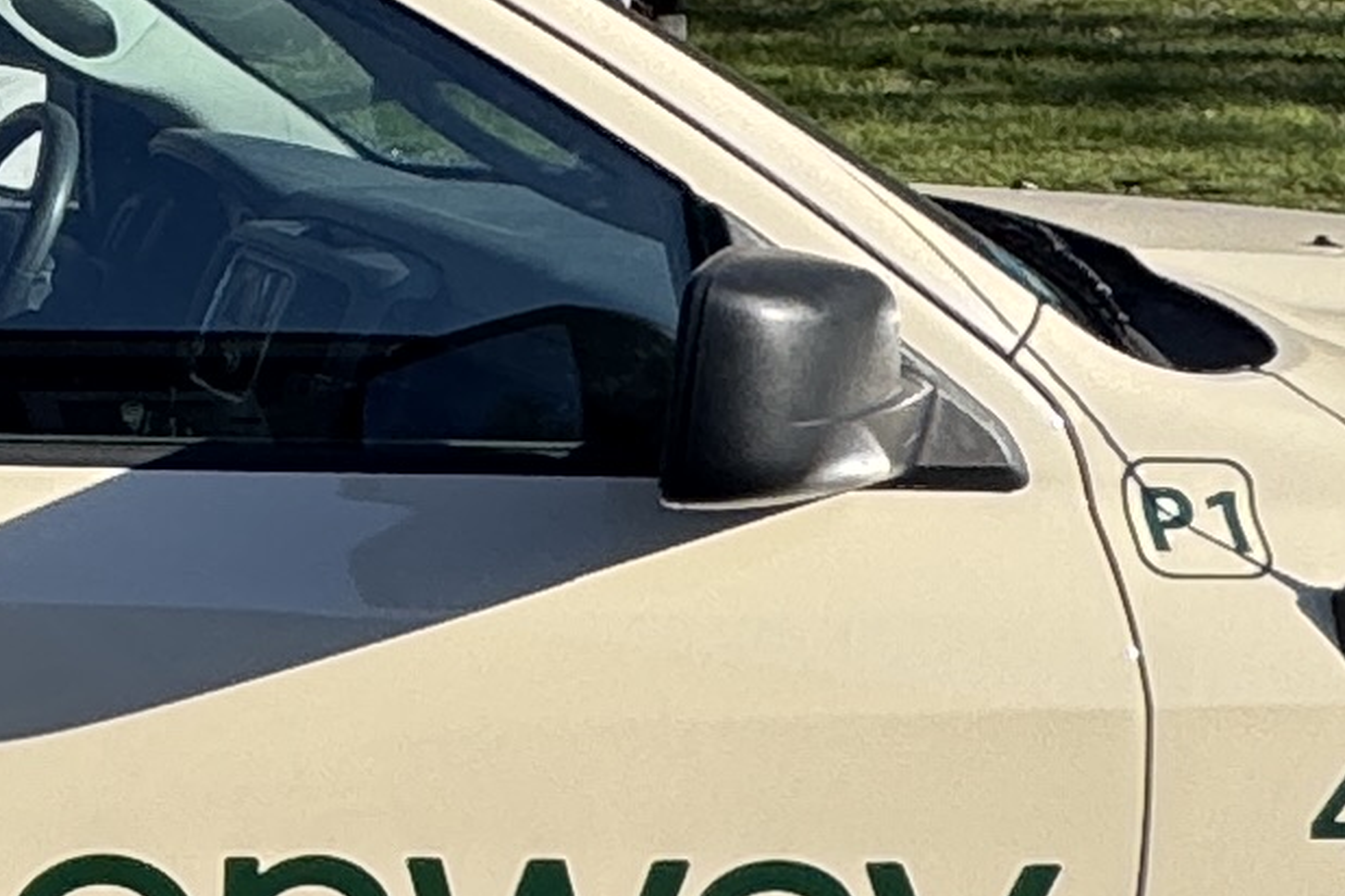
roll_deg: +1.9
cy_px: 444
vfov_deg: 14.4
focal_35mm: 95
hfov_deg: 16.7
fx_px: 3549
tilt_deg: -13.4
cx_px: -1280
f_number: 2.2
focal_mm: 2.22
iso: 40
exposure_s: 1/1567
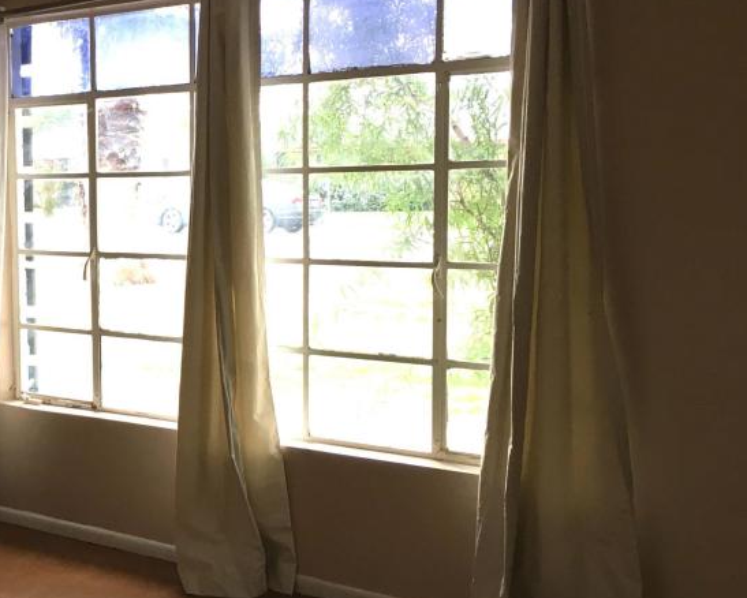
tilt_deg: -3.8
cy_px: 291
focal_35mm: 53
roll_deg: +1.3
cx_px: 61
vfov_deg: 28.6
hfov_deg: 33.3
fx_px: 1172
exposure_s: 1/30
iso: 32
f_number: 2.2
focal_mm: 4.15
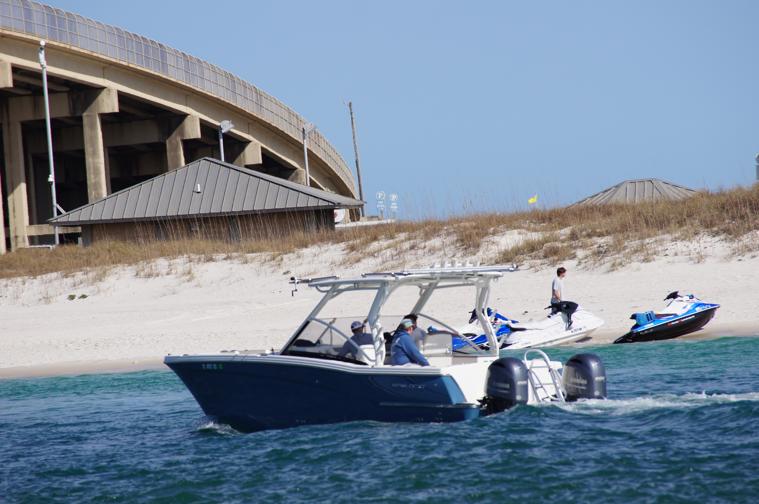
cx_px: 380
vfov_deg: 3.3
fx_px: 8845
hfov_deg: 4.9
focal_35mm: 420
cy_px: 252
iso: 100
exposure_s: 1/500
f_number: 8
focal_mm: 280
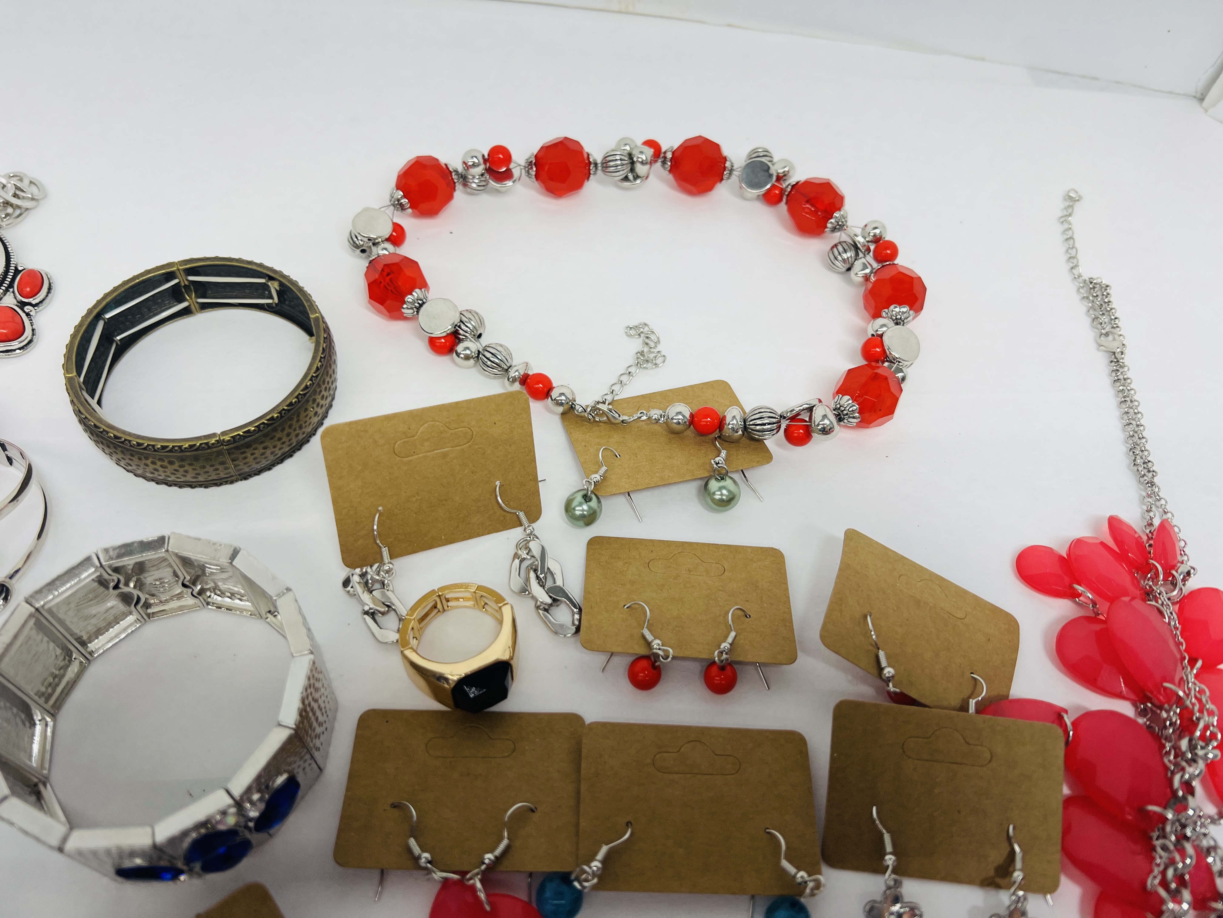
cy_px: 459
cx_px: 612
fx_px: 919
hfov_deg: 67.3
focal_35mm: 26
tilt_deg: -55.0
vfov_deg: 53.1
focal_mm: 5.7
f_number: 1.5
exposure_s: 1/421
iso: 50
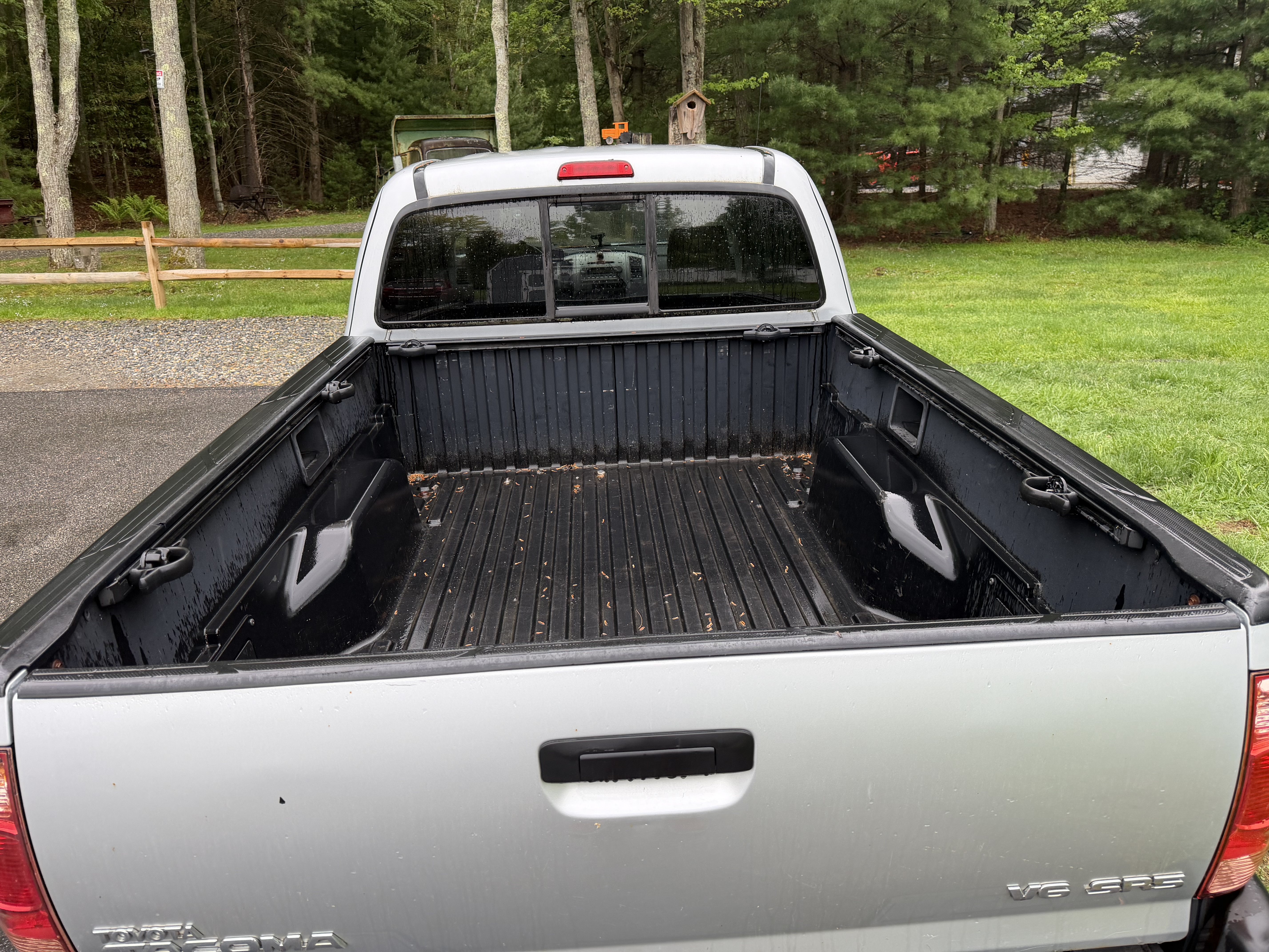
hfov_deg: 71.6
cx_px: 634
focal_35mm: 24
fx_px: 880
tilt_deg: -17.0
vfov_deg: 56.8
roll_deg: +1.6
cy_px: 476
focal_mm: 6.76
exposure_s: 1/196
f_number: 1.78
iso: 125
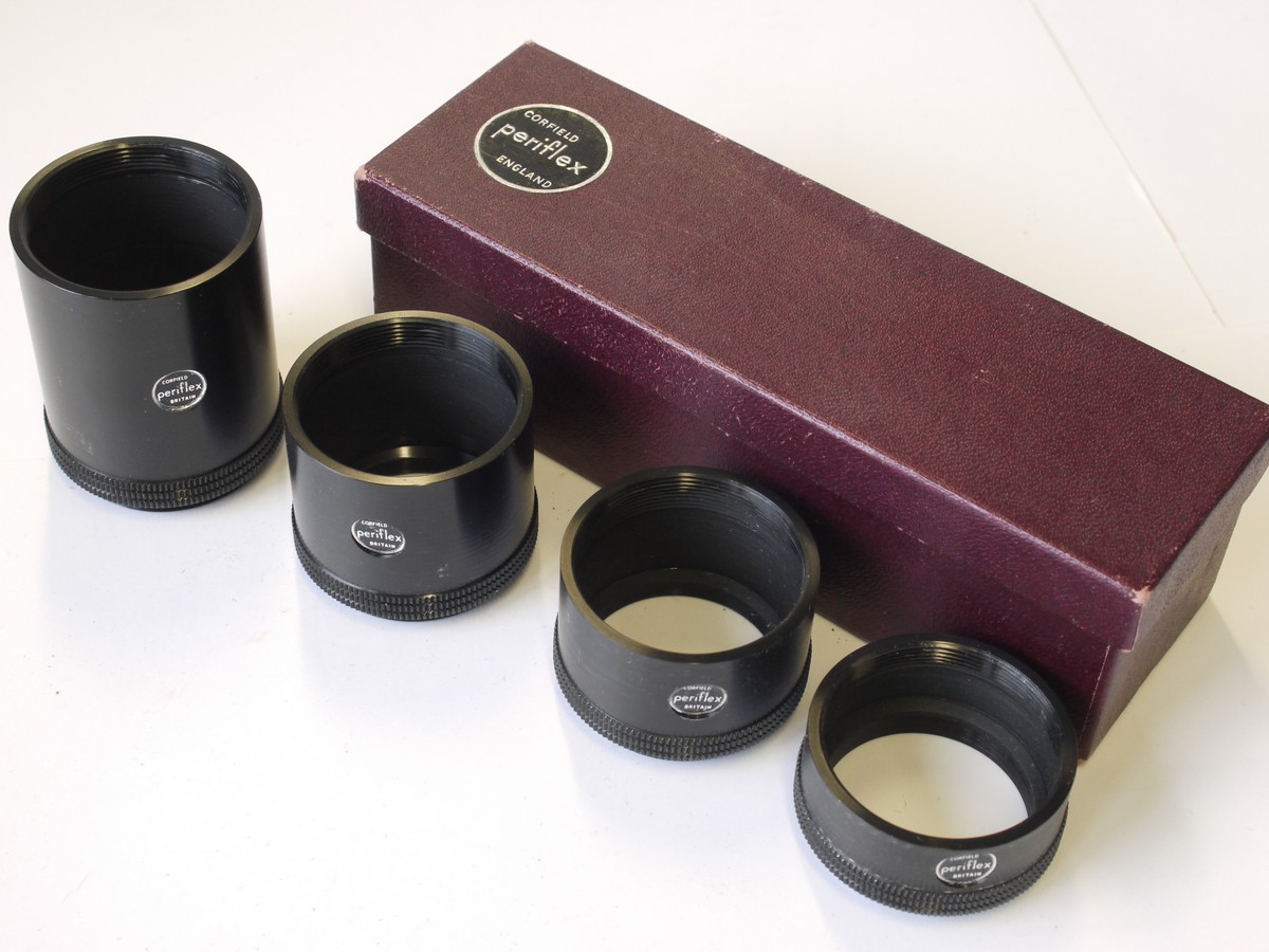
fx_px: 2200
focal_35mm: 60
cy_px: 476
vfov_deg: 24.4
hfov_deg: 32.2
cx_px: 634
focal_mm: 30
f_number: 8
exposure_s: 1/30
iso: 400
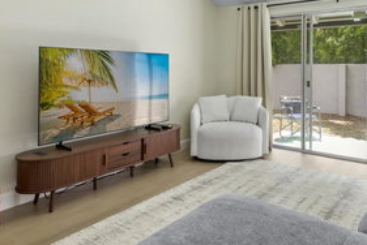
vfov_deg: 43.9
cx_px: 236
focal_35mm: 29
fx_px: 296
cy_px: 68
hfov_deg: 62.5
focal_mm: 17
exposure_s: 1/10
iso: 250
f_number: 8
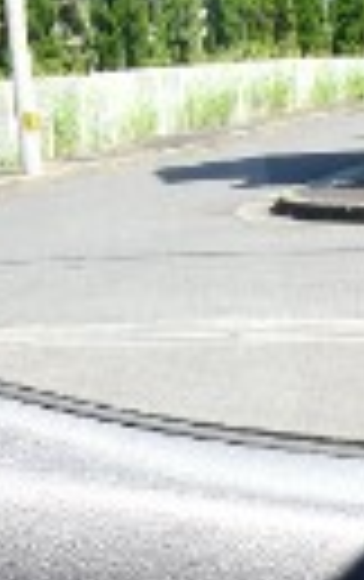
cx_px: 229
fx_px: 1598
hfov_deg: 13.0
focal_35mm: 101
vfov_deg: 18.8
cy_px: 798
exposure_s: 1/250
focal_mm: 11
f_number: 7.1
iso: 200
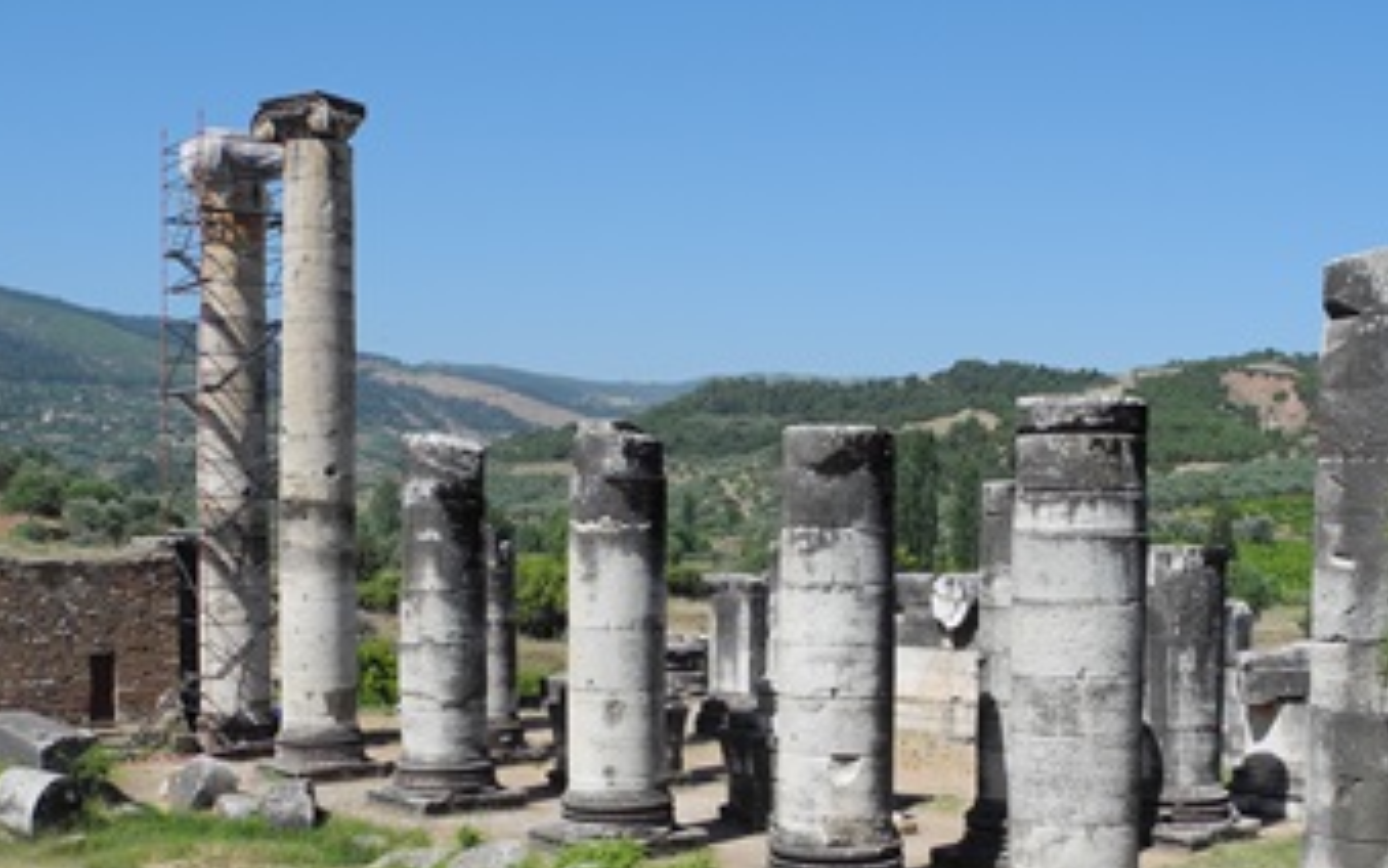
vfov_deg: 36.0
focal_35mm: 35
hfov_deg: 55.2
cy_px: 573
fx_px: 1324
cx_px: 782
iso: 100
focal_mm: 6
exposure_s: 1/957
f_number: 4
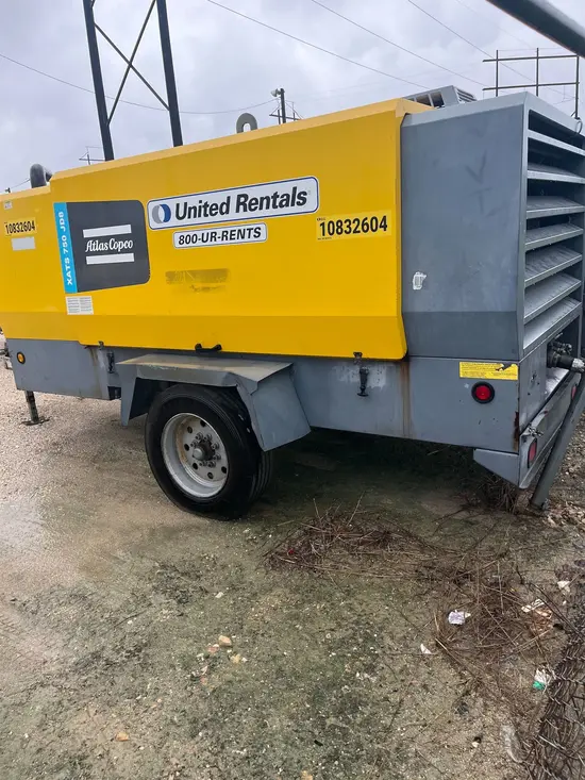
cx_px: 292
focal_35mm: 26
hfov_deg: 53.1
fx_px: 586
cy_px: 390
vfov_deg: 67.3
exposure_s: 1/61
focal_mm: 5.1
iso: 125
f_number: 1.6
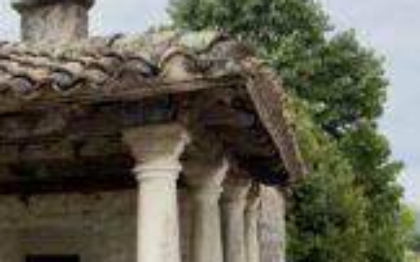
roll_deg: +0.7
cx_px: -41
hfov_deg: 29.3
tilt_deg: -1.0
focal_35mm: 63
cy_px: 252
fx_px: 721
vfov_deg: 20.1
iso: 64
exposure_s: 1/1969
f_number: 1.78
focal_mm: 6.76
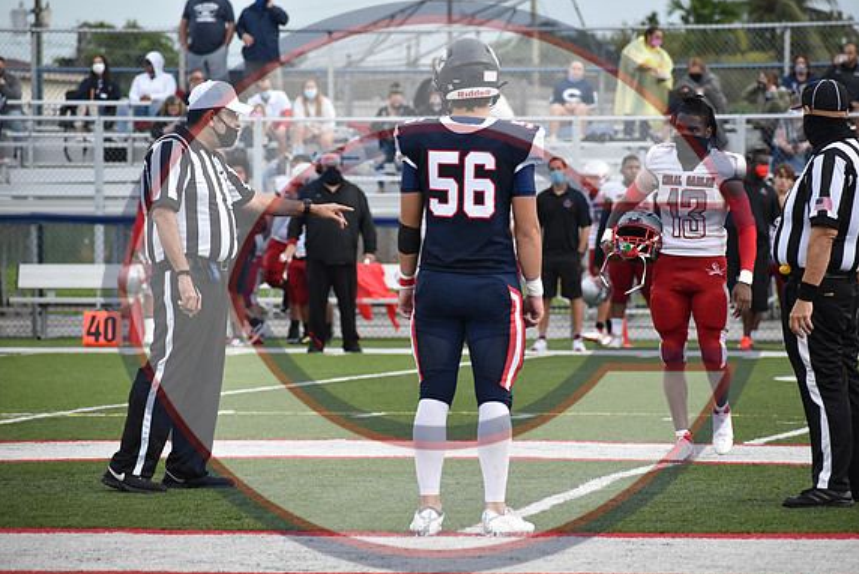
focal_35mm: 221
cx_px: 433
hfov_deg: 9.3
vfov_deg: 6.2
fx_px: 5264
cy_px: 286
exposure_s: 1/500
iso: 1400
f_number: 4.8
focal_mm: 145
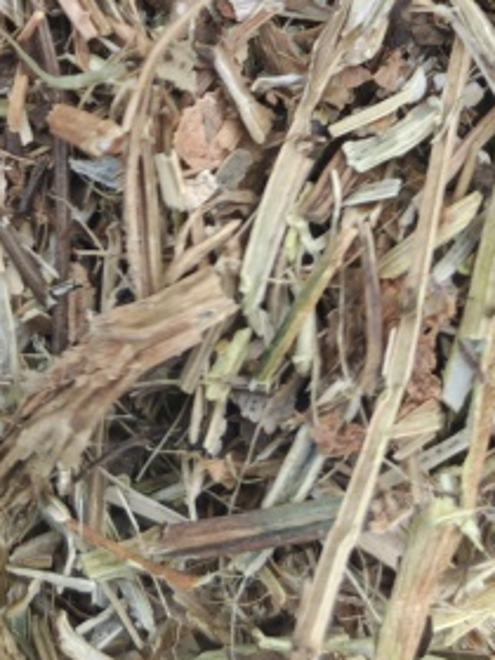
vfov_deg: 16.9
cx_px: 45
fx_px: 1964
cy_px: -397
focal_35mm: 103
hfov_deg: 14.2
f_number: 1.95
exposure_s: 1/340
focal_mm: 5.52
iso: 50
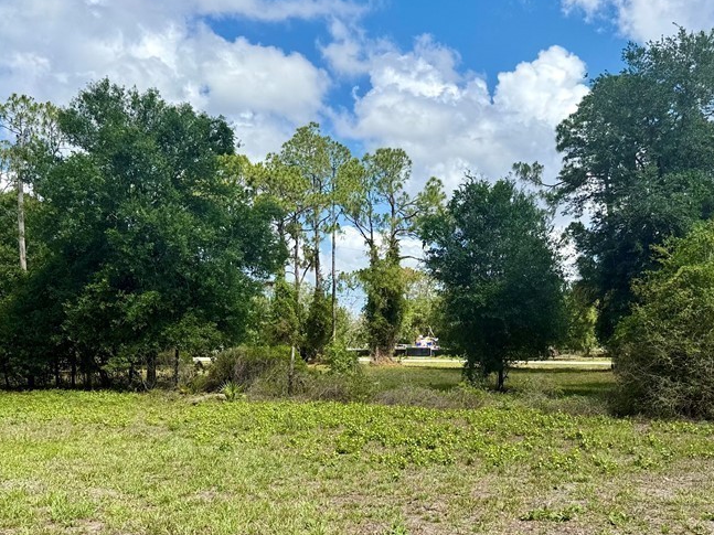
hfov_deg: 48.8
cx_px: 405
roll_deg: -0.6
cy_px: 343
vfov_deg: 37.4
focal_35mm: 38
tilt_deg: +1.0
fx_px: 784
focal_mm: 6.76
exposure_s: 1/3953
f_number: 1.78
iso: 80
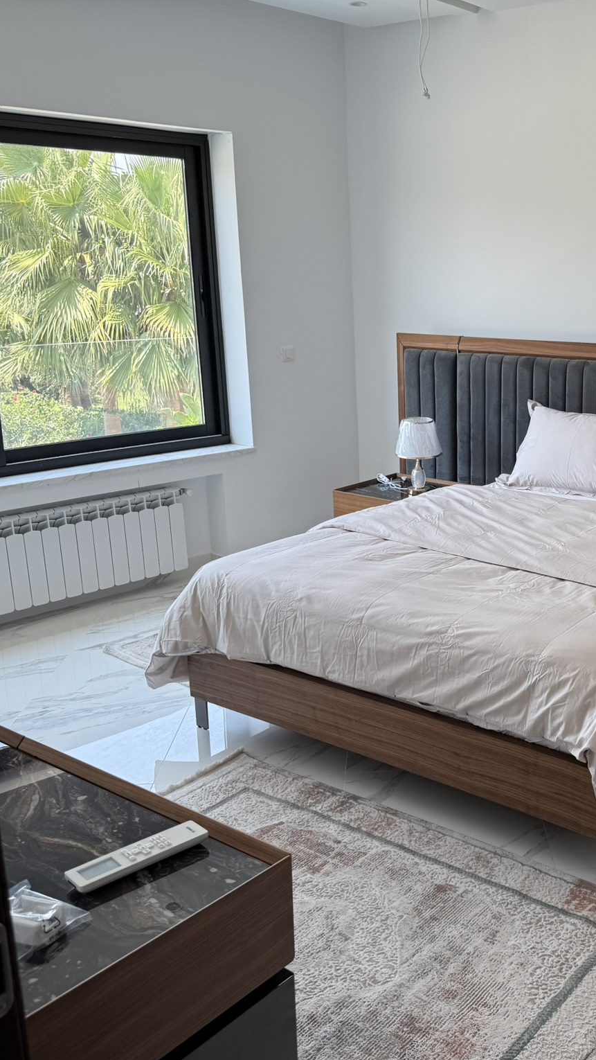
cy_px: 531
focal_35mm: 35
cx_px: 498
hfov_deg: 32.6
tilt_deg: -14.1
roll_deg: -0.4
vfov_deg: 56.6
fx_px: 983
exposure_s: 1/351
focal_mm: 6.76
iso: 80
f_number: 1.78
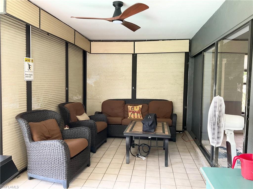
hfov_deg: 61.7
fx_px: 212
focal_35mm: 29
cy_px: 94
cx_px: 126
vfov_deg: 48.2
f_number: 1.8
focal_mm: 3
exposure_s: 1/60
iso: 100
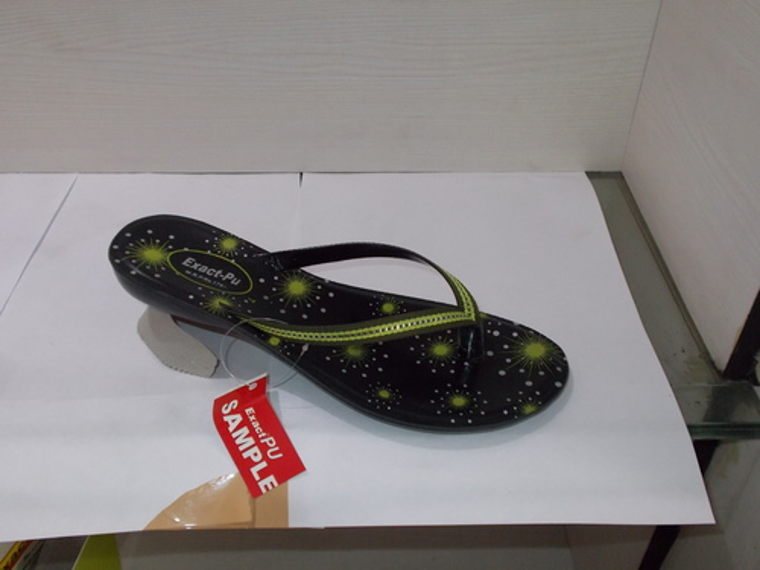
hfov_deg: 54.0
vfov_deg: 41.8
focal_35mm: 34
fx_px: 746
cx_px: 380
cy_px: 285
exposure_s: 1/25
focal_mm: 6
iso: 200
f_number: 3.6
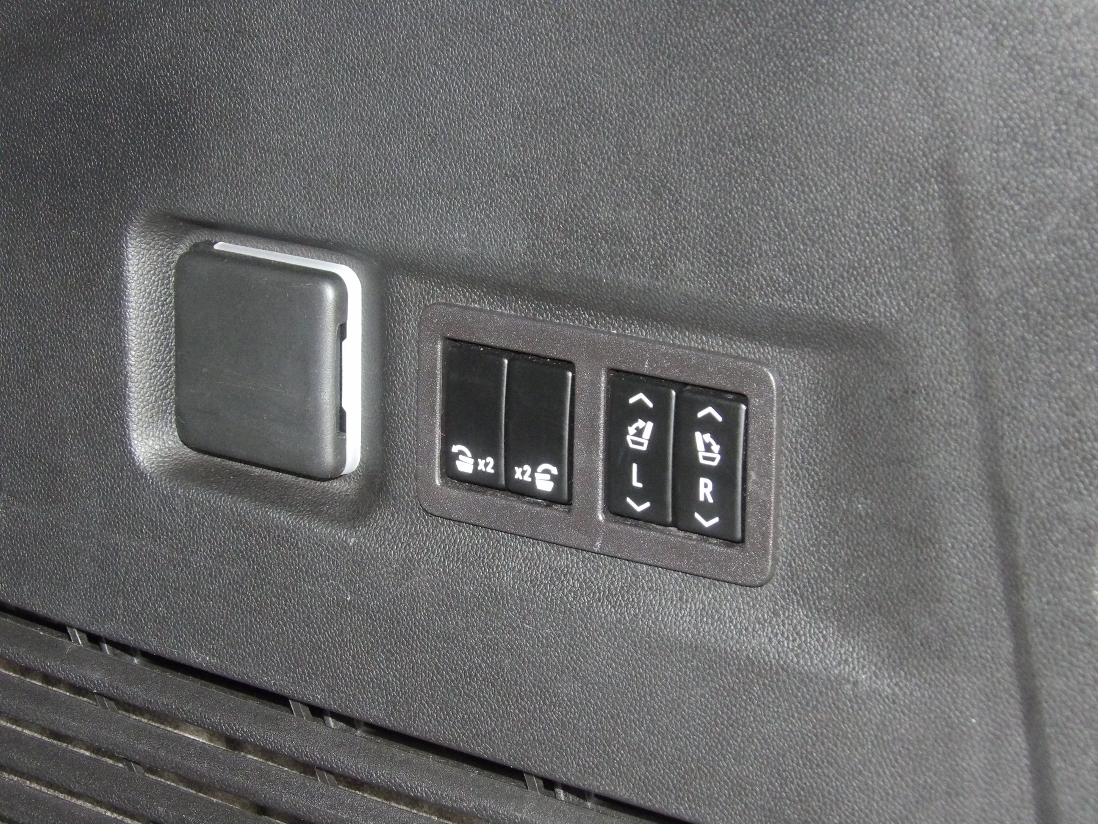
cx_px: 549
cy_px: 412
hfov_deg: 19.3
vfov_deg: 14.5
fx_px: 3235
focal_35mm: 102
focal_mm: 18.2
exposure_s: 1/100
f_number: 4.2
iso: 800
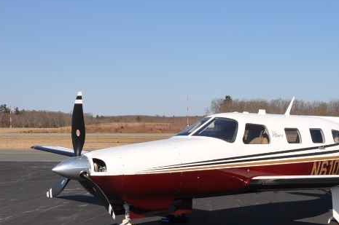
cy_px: 167
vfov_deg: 20.4
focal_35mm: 66
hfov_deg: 29.0
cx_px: 320
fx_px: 621
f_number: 10
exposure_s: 1/400
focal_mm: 20
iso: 200
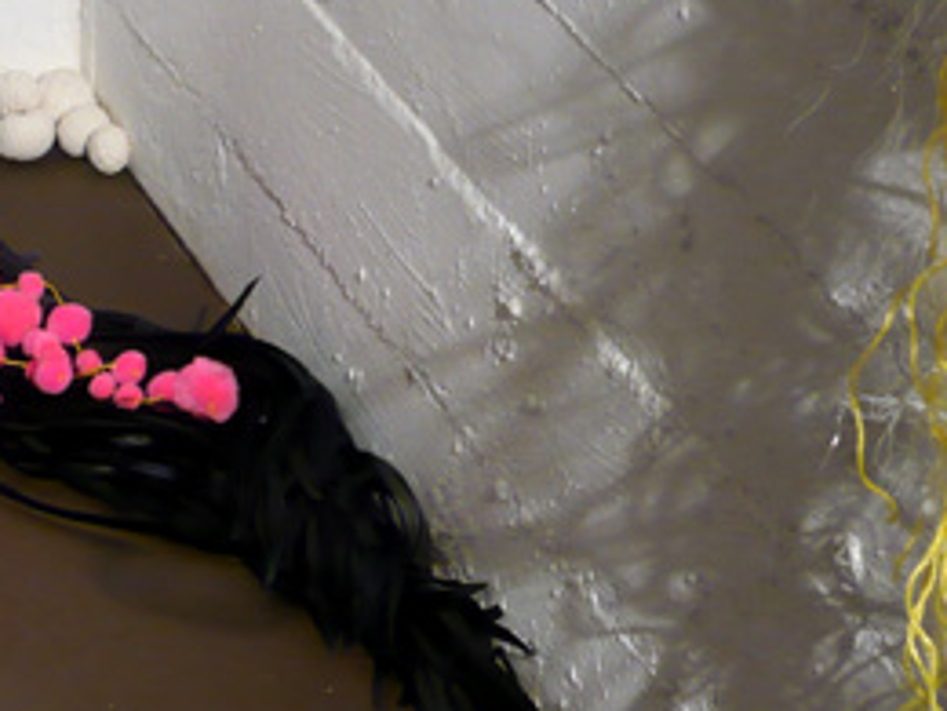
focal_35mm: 206
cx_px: 504
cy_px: 279
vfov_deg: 7.2
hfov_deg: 9.6
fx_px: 5636
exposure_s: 1
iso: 200
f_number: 4.9
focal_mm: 17
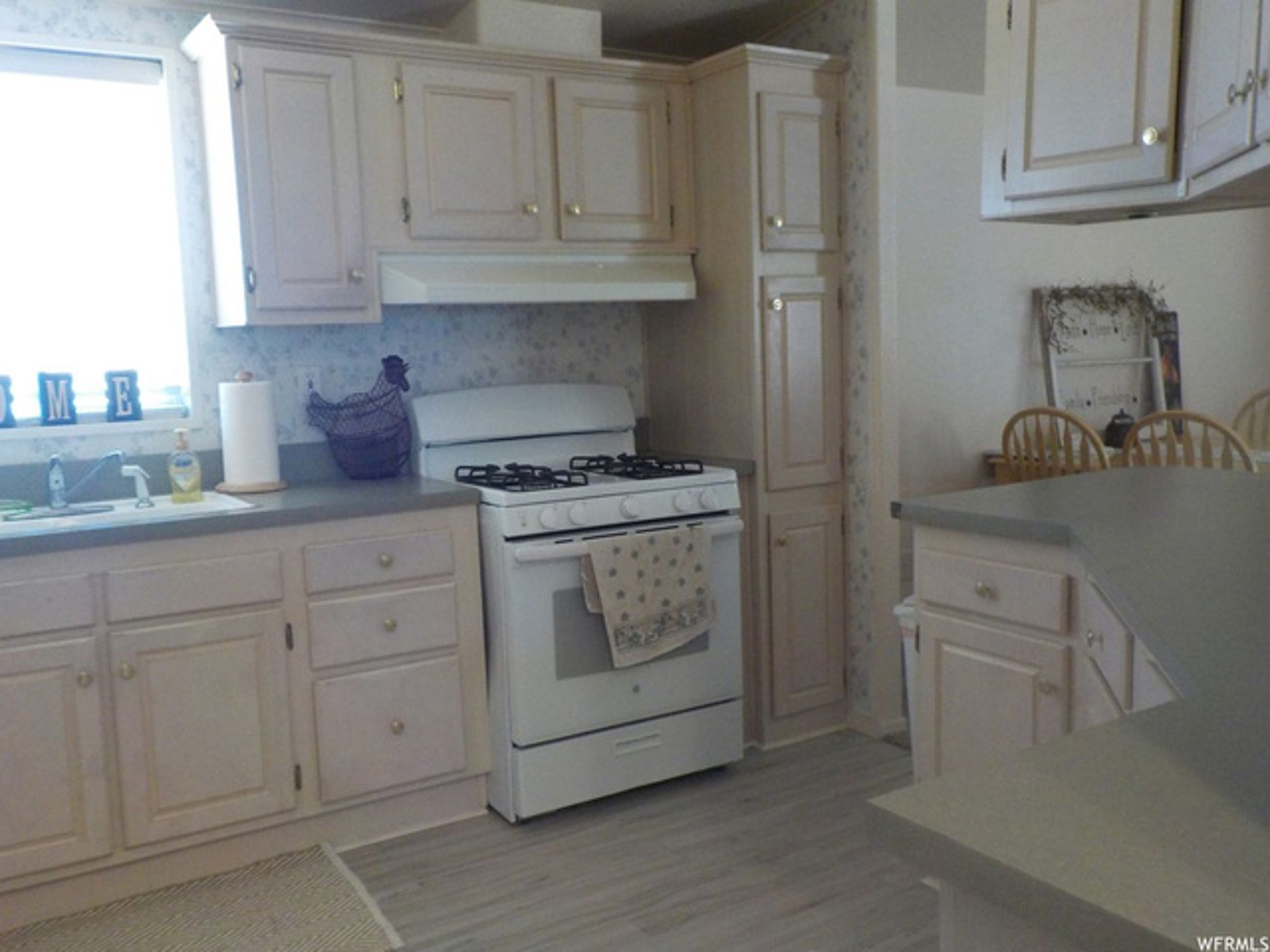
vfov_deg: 46.8
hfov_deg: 60.0
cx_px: 635
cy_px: 476
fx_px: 1101
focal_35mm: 30
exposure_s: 1/20
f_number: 3.3
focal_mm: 4.1
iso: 400
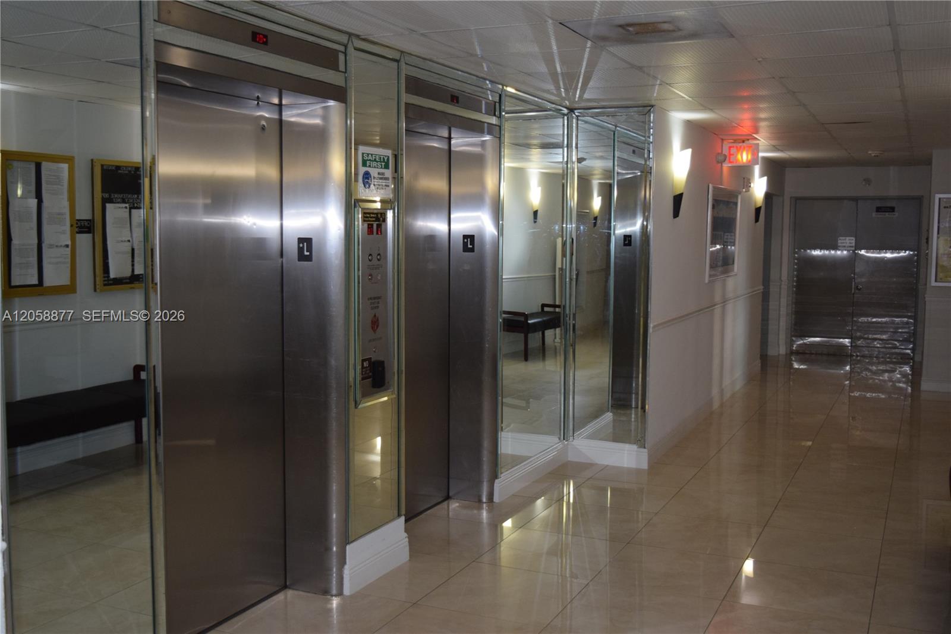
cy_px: 317
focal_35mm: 38
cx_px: 476
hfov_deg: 51.3
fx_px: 990
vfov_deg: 35.5
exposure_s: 1/60
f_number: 4
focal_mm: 25
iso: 1000
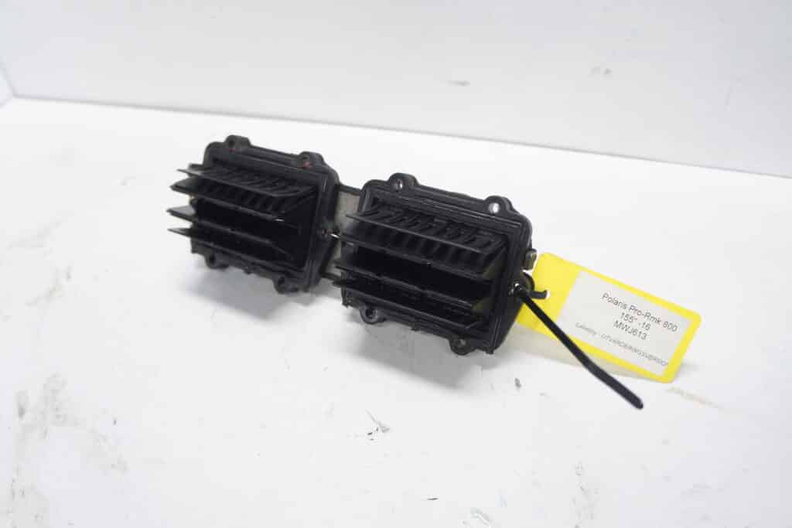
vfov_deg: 47.9
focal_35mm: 27
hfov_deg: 67.4
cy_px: 264
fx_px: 594
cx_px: 396
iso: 200
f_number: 3.5
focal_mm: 18
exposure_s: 1/60
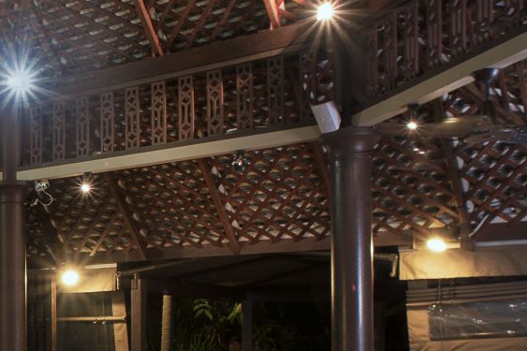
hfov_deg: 26.3
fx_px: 937
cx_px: -171
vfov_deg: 20.7
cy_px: 336
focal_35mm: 64
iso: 200
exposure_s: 1
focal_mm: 18
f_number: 11
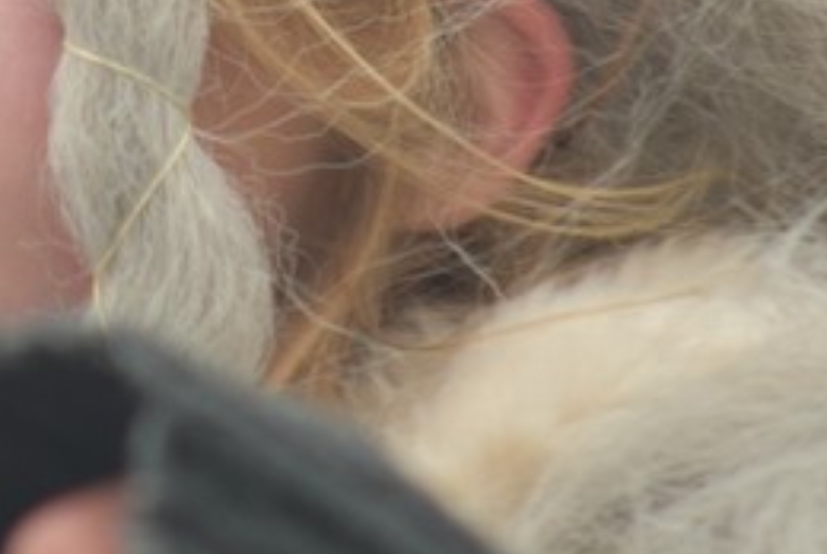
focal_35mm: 885
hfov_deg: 2.3
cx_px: 48
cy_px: -170
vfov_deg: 1.6
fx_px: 20353
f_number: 4
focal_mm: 150
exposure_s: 1/200
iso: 320
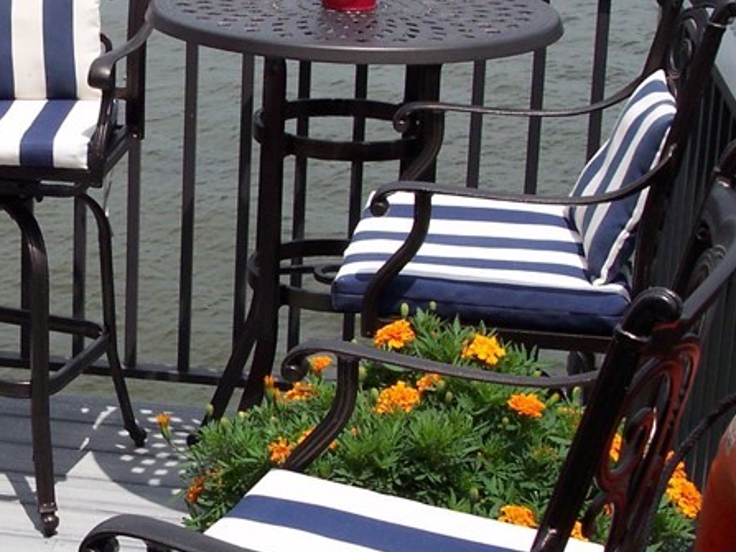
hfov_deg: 21.5
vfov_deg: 16.9
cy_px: 133
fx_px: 1849
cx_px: -35
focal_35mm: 87
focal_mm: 8
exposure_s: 1/1000
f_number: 4.8
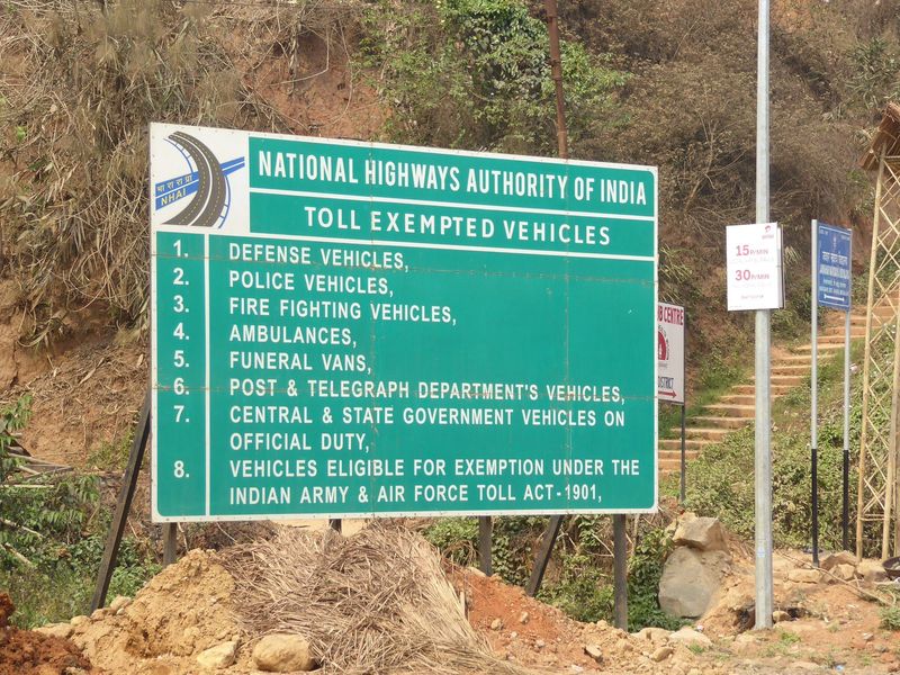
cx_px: 450
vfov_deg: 13.8
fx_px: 2782
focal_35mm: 107
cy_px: 338
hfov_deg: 18.4
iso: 80
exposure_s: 1/160
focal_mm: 17.5
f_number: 5
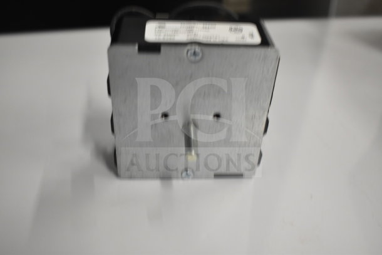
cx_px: 191
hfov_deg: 49.5
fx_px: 414
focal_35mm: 39
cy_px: 128
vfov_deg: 34.2
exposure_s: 1/40
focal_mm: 26
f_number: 4
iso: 1100
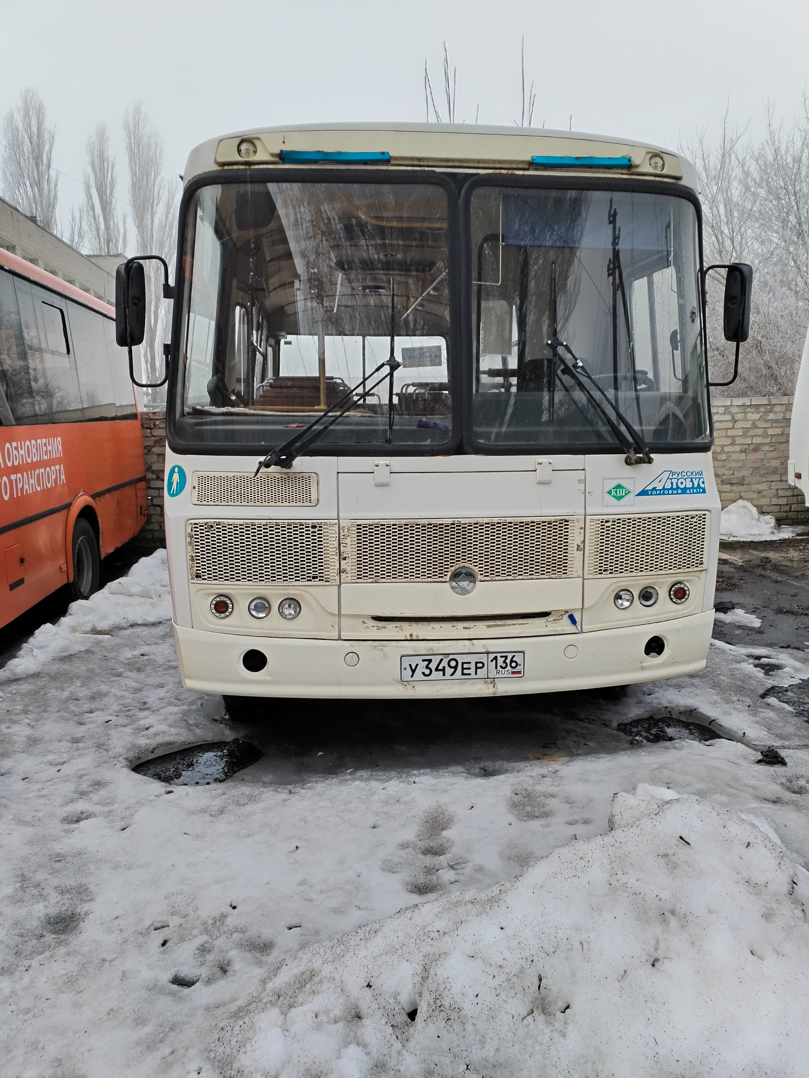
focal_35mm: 26
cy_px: 539
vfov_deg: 67.3
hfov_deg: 53.1
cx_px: 404
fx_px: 810
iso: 100
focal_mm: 4.75
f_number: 1.8
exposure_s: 1/640
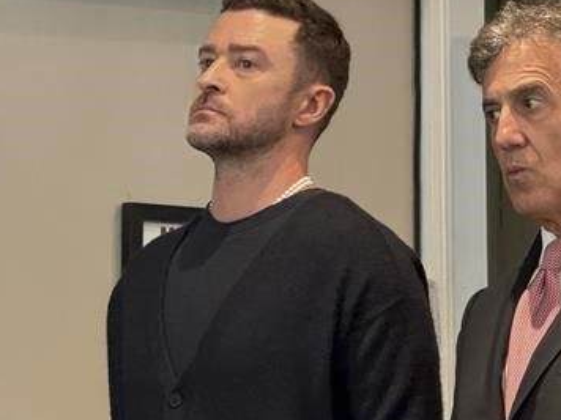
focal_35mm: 219
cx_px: 317
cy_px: 316
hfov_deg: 9.0
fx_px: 3549
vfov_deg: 6.8
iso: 640
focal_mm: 15.66
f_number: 2.8
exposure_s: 1/60
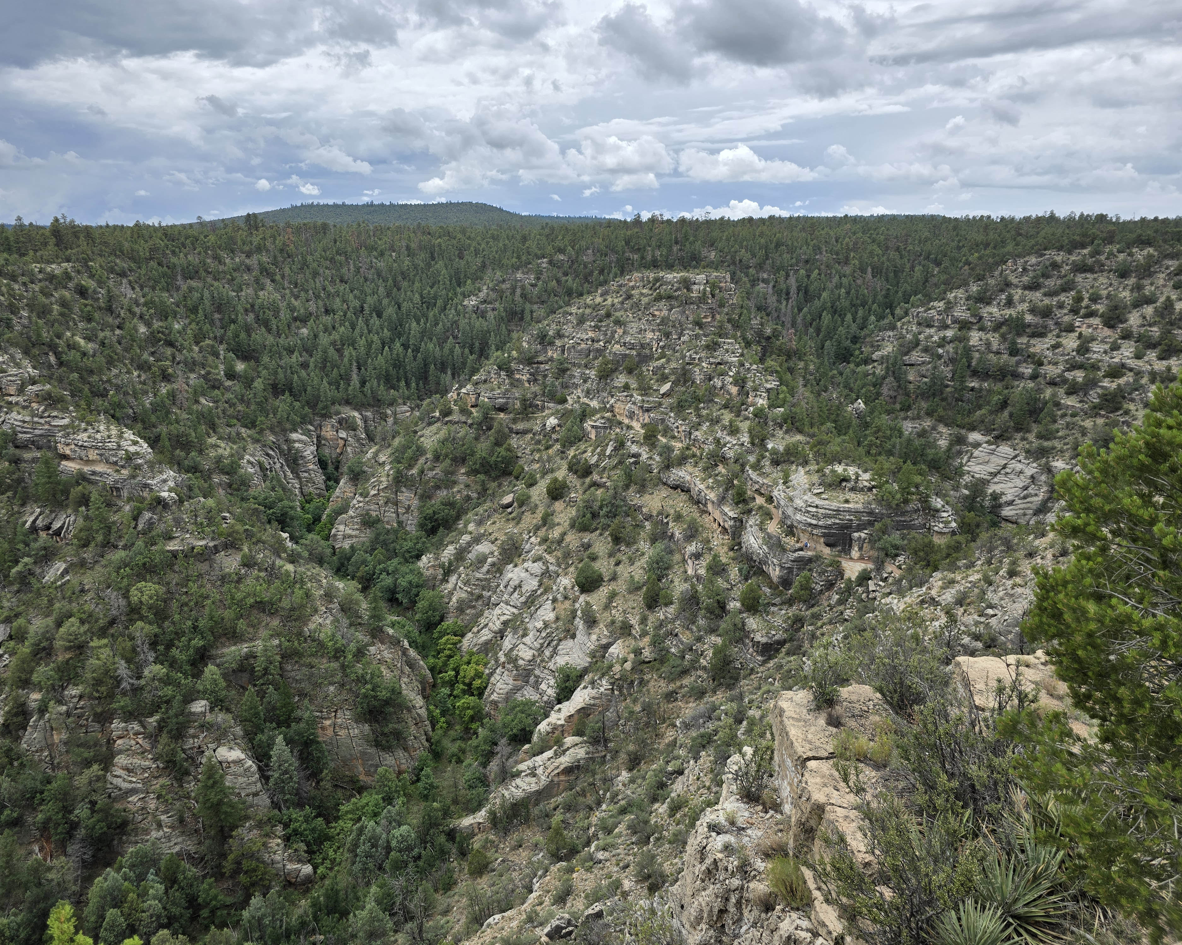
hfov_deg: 70.3
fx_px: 840
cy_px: 472
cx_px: 566
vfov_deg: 58.8
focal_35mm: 24
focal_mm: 6.3
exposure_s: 1/619
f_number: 1.7
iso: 12
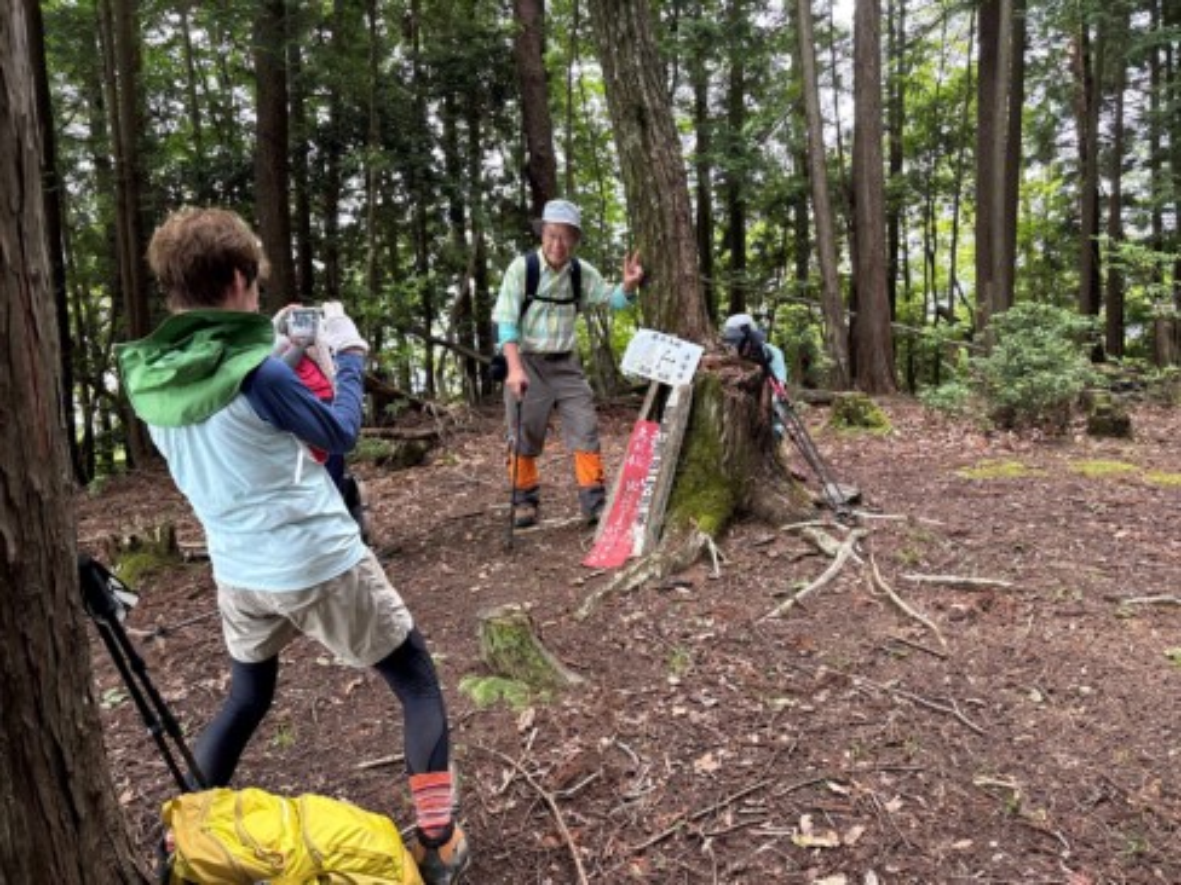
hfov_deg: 67.3
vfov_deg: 53.1
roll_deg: +1.5
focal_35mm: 26
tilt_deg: -10.4
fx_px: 887
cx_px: 590
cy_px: 442
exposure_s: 1/121
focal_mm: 5.96
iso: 100
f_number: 1.6
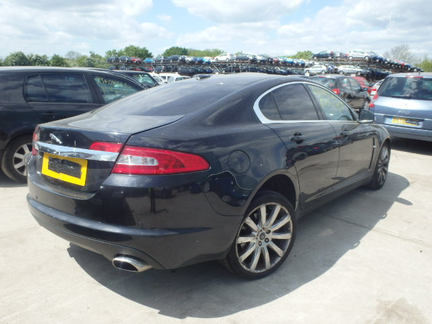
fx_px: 349
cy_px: 162
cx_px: 216
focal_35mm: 28
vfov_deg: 49.7
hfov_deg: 63.4
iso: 125
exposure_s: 1/640
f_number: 3.9
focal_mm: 5
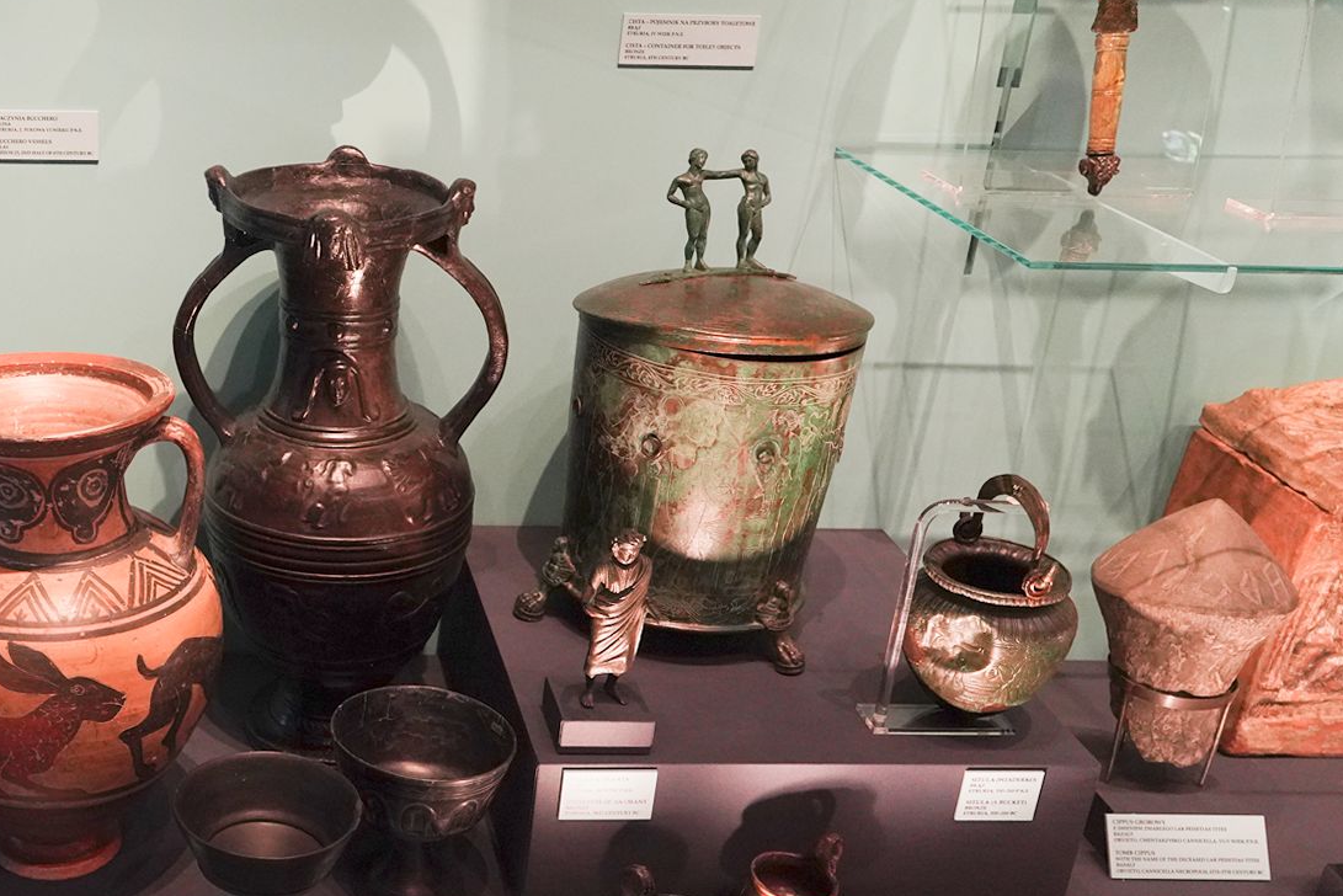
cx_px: 235
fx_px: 1642
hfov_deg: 42.2
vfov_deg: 30.5
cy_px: 528
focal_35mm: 44
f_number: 5.6
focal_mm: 24
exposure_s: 1/80
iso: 3200
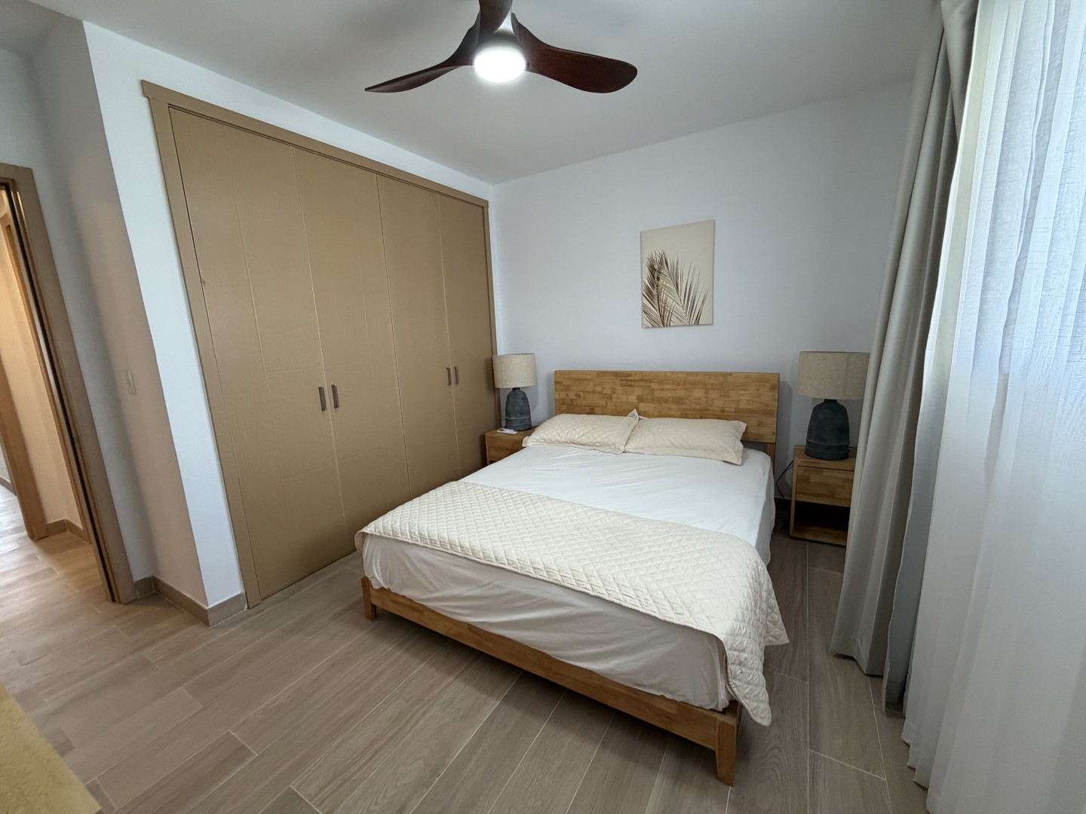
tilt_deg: -11.5
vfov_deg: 85.7
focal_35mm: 14
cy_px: 407
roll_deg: +2.3
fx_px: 439
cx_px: 543
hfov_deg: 102.1
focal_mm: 2.22
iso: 250
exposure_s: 1/120
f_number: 2.2
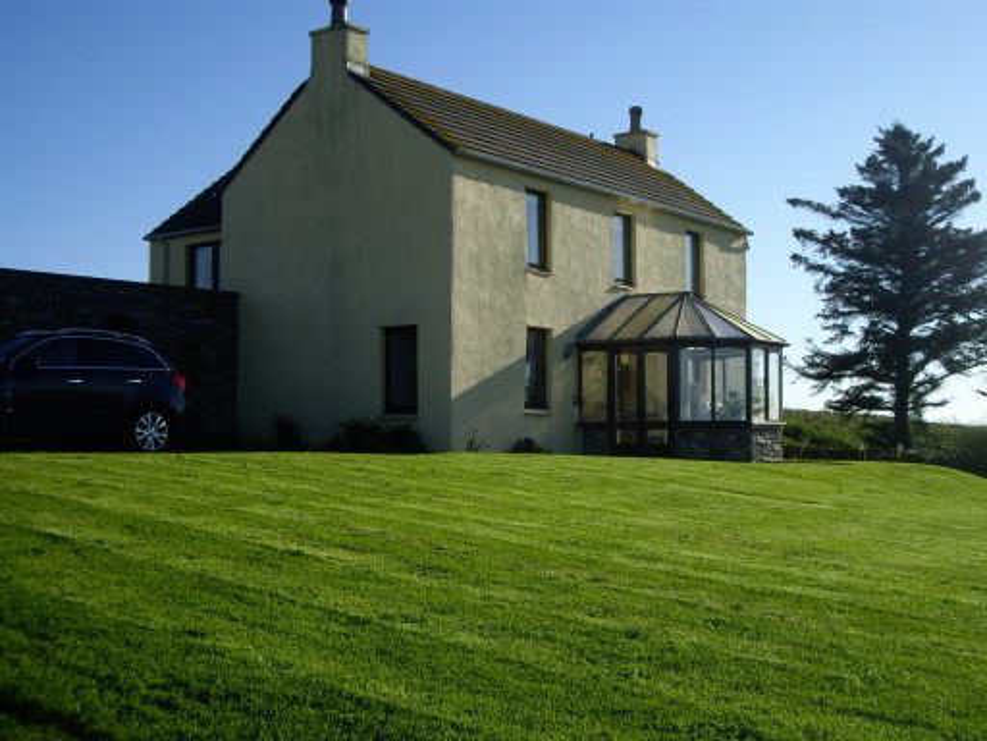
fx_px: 1340
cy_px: 370
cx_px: 494
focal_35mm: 47
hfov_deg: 40.4
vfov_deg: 30.9
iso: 50
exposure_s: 1/320
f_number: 4.8
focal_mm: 7.6
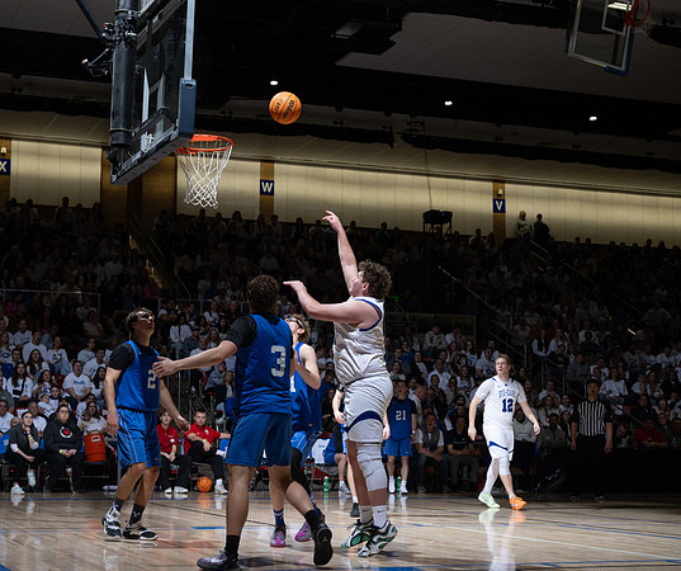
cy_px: 286
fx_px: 1261
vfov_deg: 25.5
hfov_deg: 30.1
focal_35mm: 61
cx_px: 264
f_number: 6.3
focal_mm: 53
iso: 100
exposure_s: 1/60
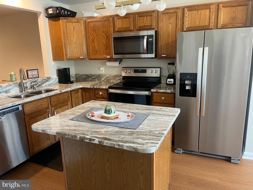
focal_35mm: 26
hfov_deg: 67.3
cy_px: 95
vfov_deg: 53.1
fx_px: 190
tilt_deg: -12.6
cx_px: 126
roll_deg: +1.8
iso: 160
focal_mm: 5.1
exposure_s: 1/60
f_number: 1.6
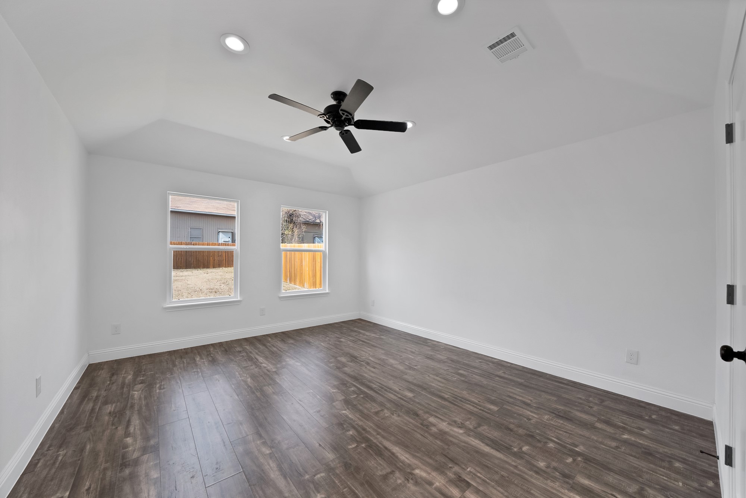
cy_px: 249
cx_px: 373
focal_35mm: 12
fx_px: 249
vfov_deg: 90.1
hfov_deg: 112.6
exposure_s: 1/15
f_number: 9
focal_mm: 12
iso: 640
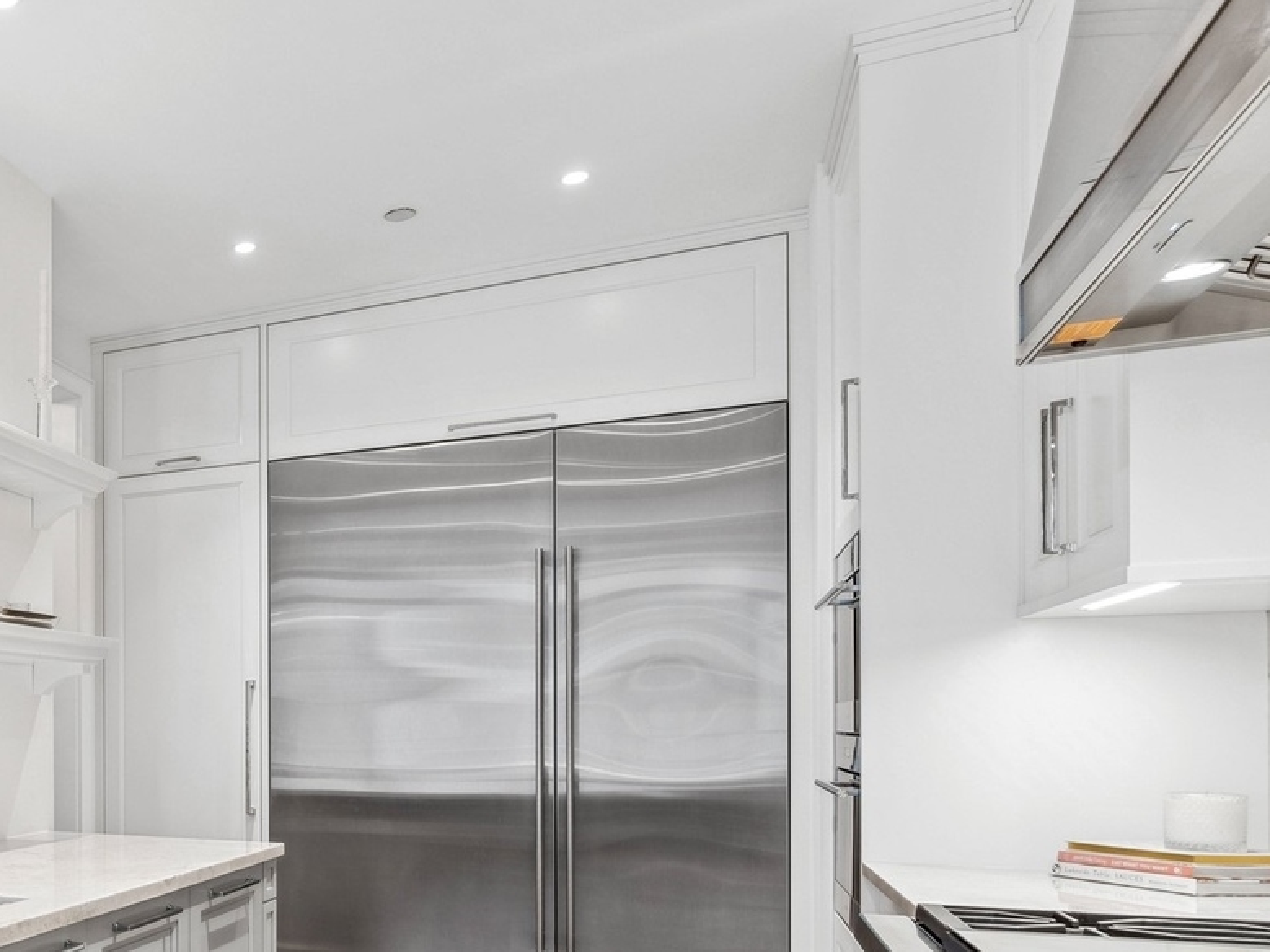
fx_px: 1174
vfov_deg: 42.6
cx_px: -42
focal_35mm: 32
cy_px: 729
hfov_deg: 46.1
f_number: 7.1
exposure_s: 1/15
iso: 320
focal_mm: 16
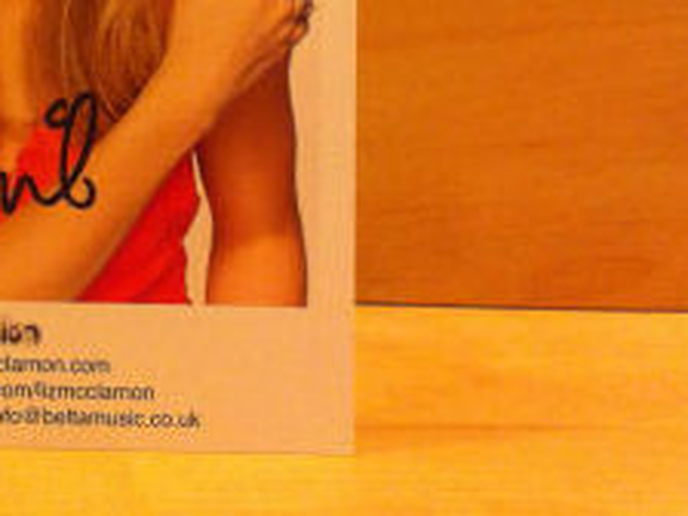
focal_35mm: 78
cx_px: 68
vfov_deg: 18.4
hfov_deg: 24.3
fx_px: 1550
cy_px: 11
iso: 250
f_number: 2.8
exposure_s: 1/17
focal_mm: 3.85
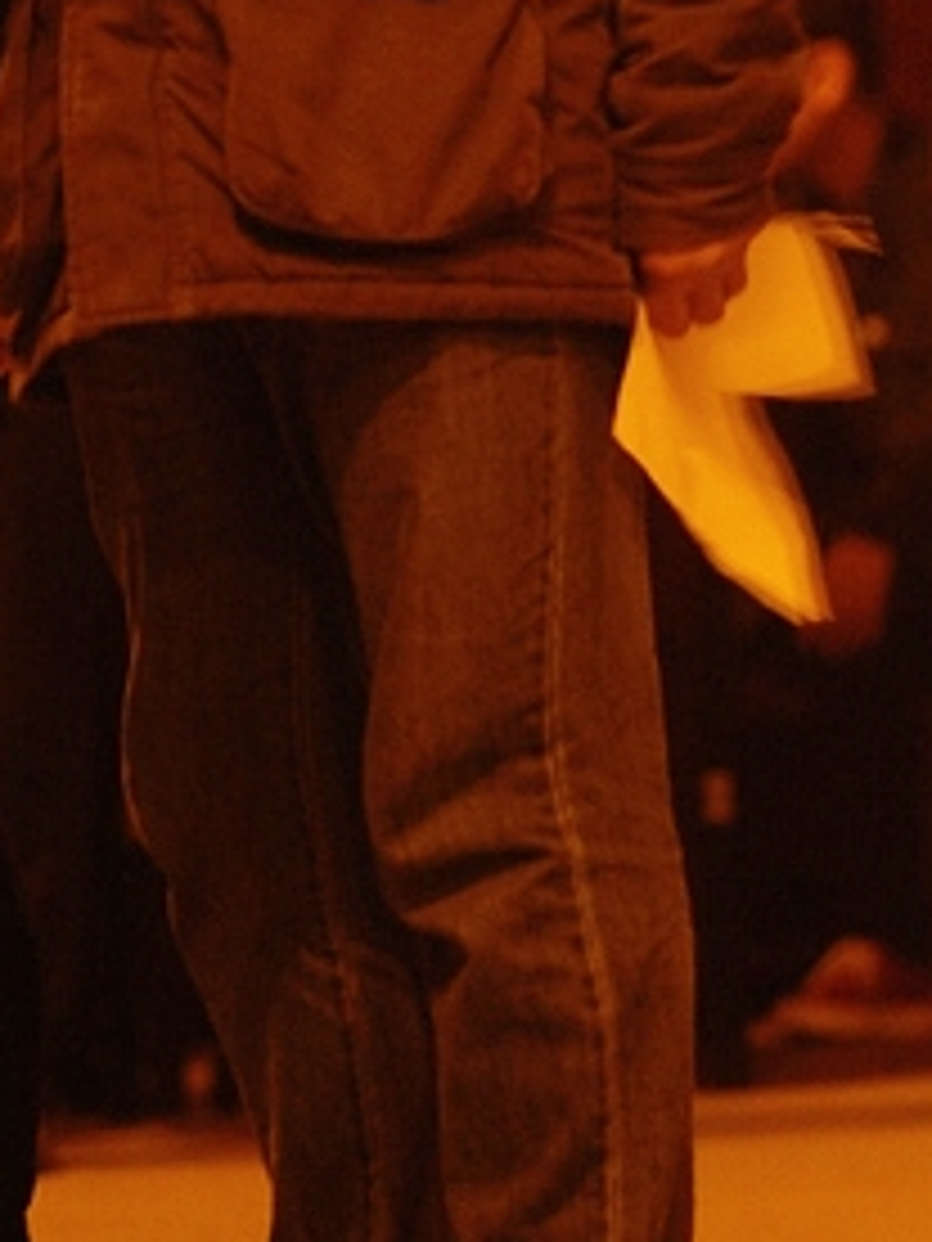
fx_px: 11136
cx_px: 164
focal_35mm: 310
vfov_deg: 6.4
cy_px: -130
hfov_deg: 4.8
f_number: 2
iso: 320
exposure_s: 1/50
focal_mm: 85
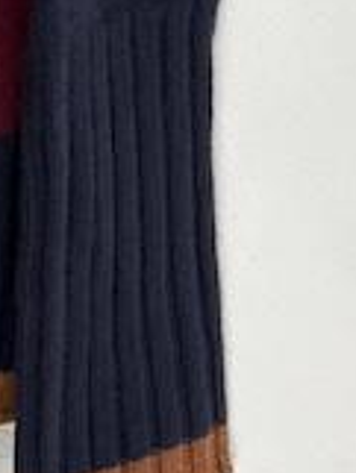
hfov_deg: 8.4
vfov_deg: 11.1
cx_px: -565
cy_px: -548
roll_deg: +0.5
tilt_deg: -6.0
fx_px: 2164
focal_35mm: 158
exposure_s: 1/100
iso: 64
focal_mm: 5.96
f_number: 1.6
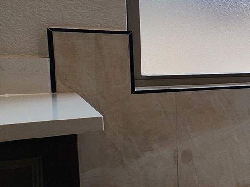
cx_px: 423
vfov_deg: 30.2
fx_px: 347
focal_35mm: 48
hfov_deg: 24.2
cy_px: 87
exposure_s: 1/120
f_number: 2.2
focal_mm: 2.2
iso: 50
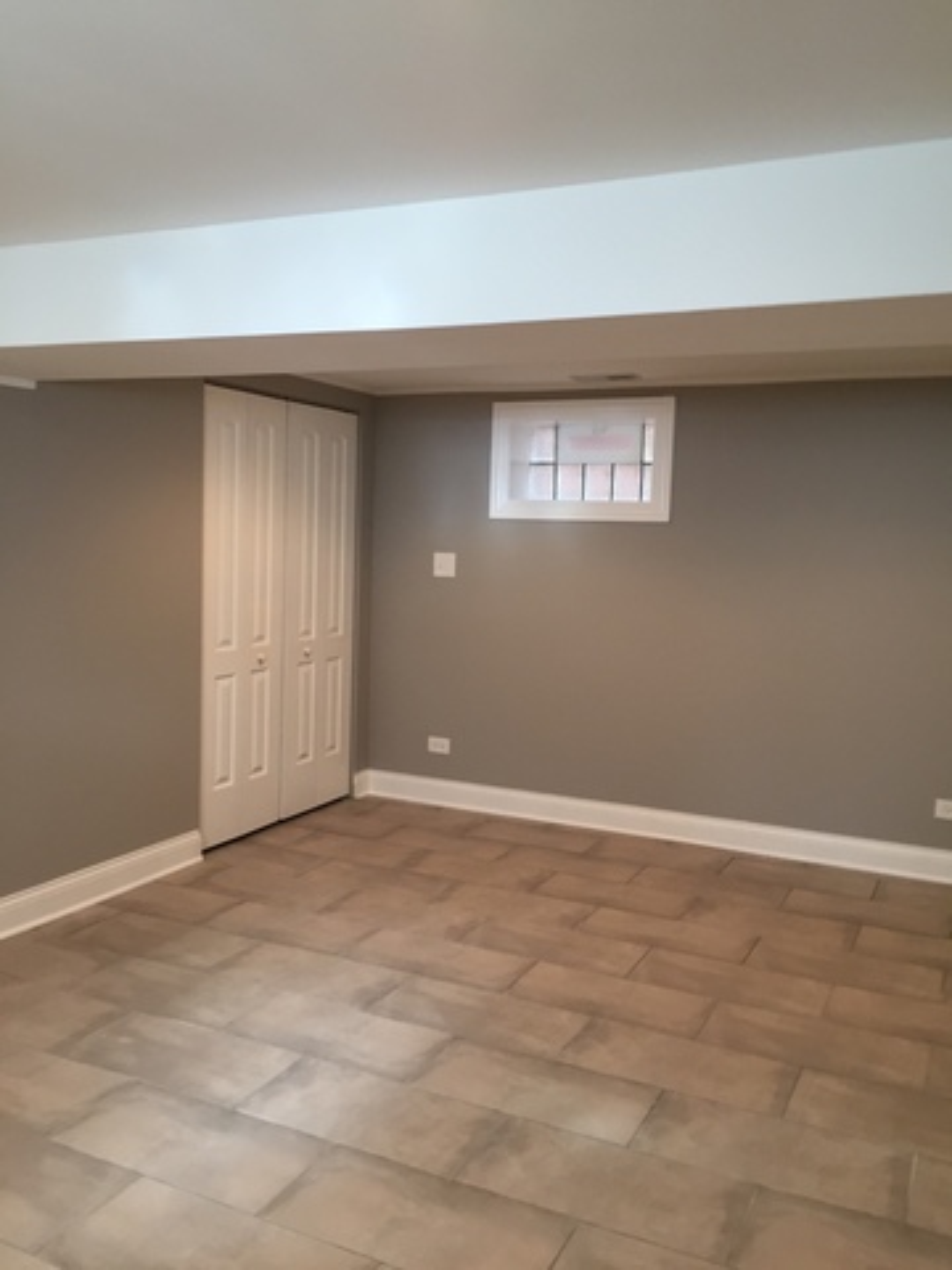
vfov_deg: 61.7
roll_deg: -2.0
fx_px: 1063
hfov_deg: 48.2
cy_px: 635
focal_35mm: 29
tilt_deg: -5.6
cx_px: 476
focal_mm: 4.15
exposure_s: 1/30
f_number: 2.2
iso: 80
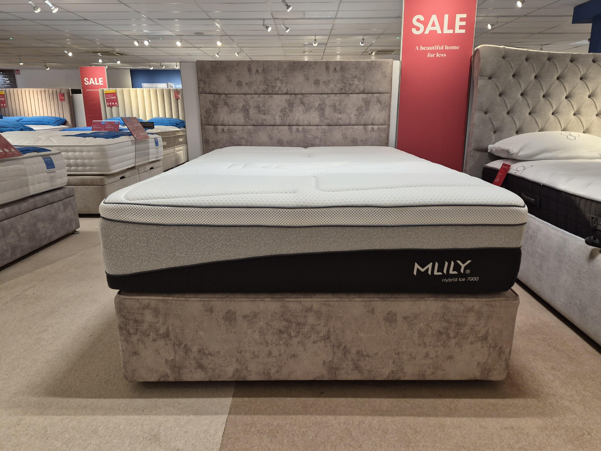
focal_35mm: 23
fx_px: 399
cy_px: 226
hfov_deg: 73.9
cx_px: 300
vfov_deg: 58.9
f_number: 1.8
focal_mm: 5.4
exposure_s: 1/100
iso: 125
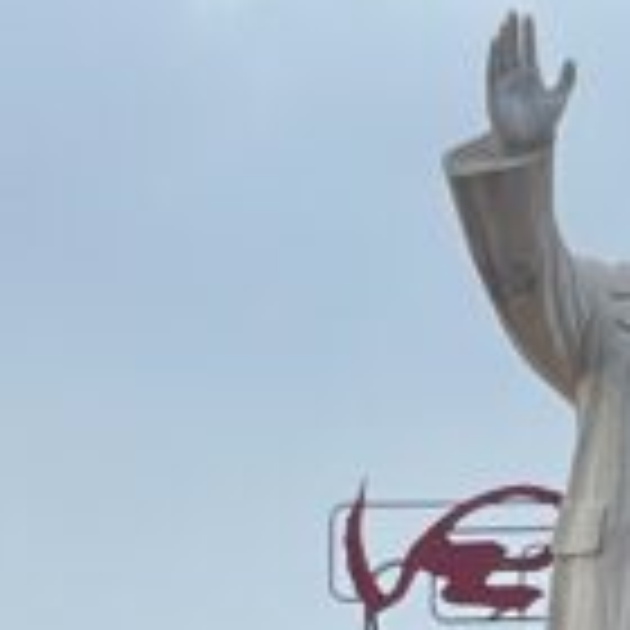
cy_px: 1004
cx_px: 639
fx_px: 6939
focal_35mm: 337
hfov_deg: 5.2
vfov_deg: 5.1
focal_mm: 6
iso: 25
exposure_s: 1/333
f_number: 2
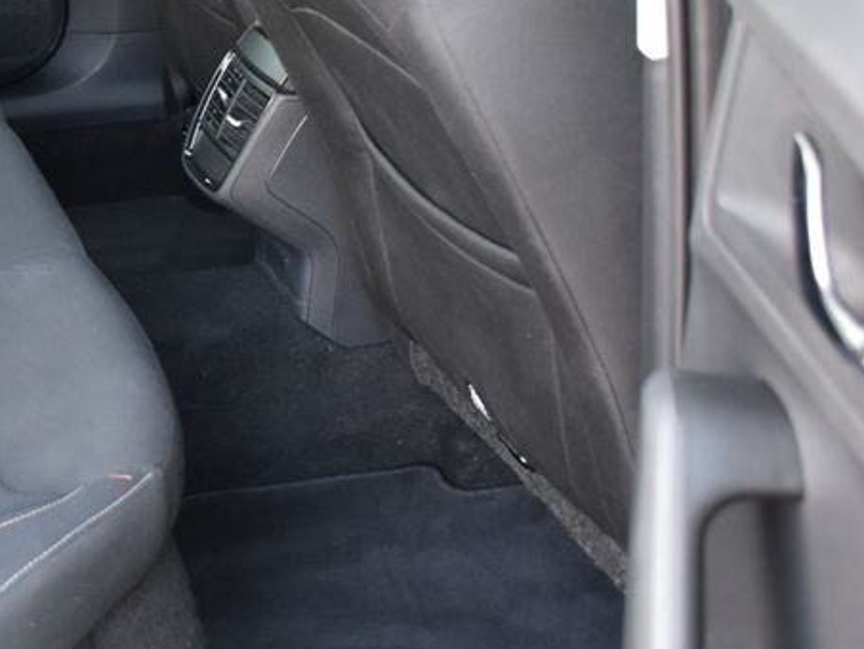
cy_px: 165
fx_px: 1748
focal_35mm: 70
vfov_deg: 20.9
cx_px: -10
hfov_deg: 26.2
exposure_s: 1/60
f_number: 3.5
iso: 900
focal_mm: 22
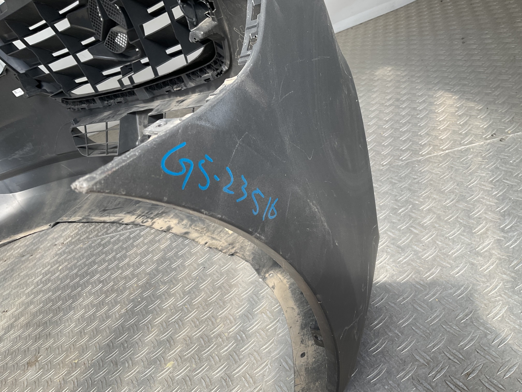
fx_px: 437
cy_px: 196
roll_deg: +29.8
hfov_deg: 61.7
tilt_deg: -31.2
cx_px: 261
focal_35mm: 29
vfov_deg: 48.2
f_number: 1.8
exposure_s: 1/320
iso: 16
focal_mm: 3
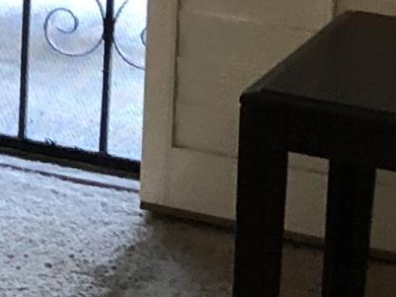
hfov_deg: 8.7
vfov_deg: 6.5
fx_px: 2459
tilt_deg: -5.5
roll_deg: -0.8
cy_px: -453
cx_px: -429
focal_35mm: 215
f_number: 1.8
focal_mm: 3.99
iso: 50
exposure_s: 1/15
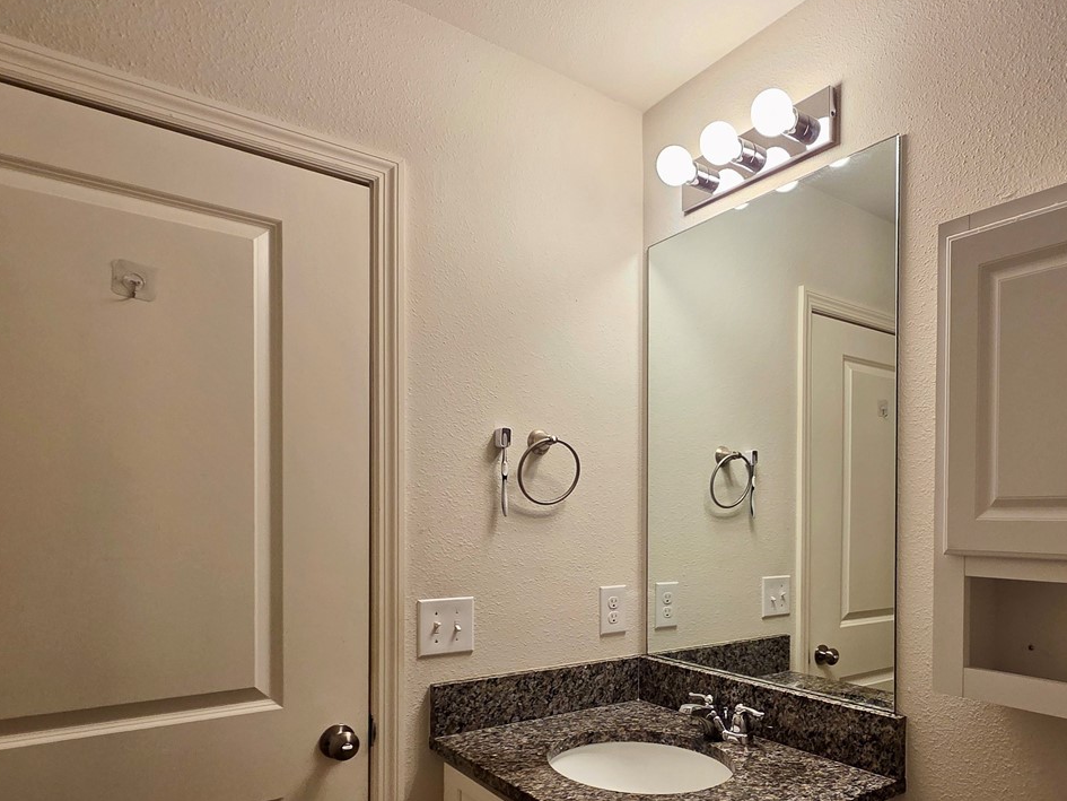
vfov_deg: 59.9
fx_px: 678
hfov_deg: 74.4
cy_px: 523
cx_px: 697
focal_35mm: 22
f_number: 2.2
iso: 160
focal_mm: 2.2
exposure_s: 1/60
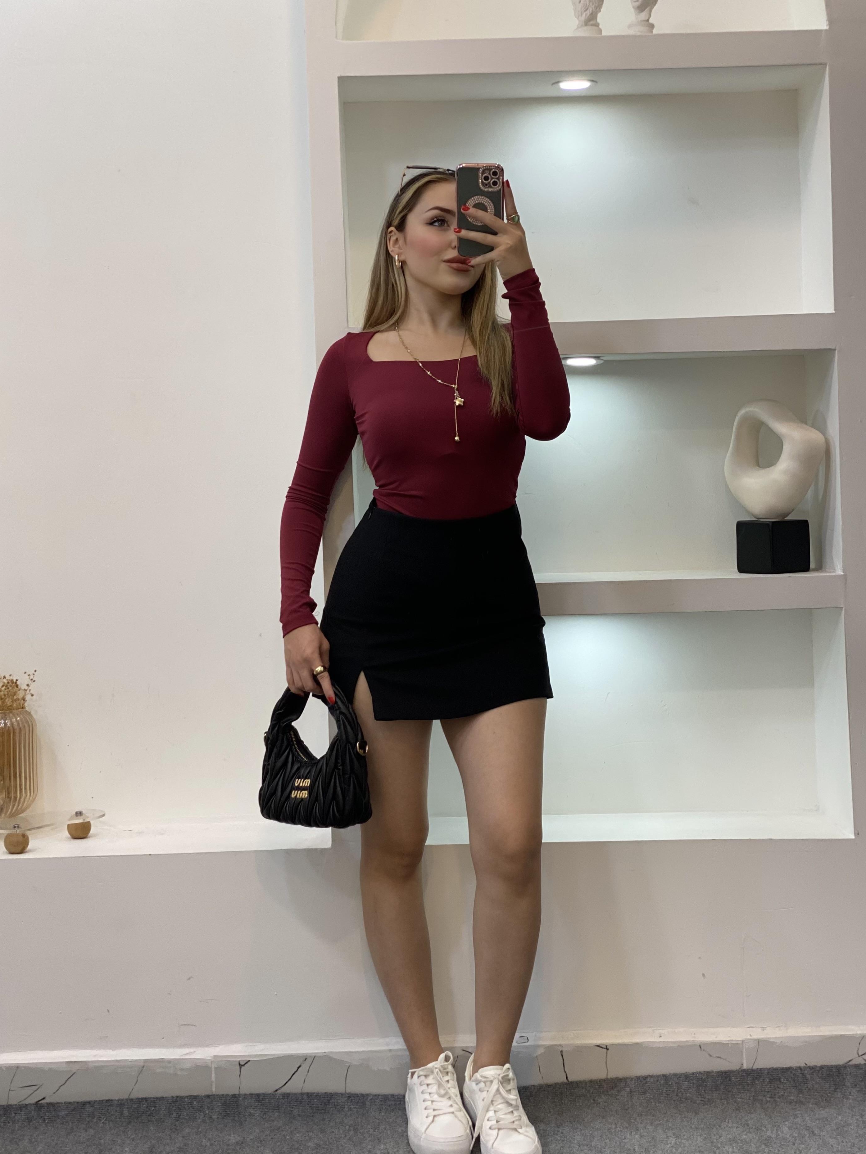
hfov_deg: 26.6
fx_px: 1835
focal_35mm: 55
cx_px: 425
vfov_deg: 34.9
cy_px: 609
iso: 80
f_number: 2
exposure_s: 1/100
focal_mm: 6
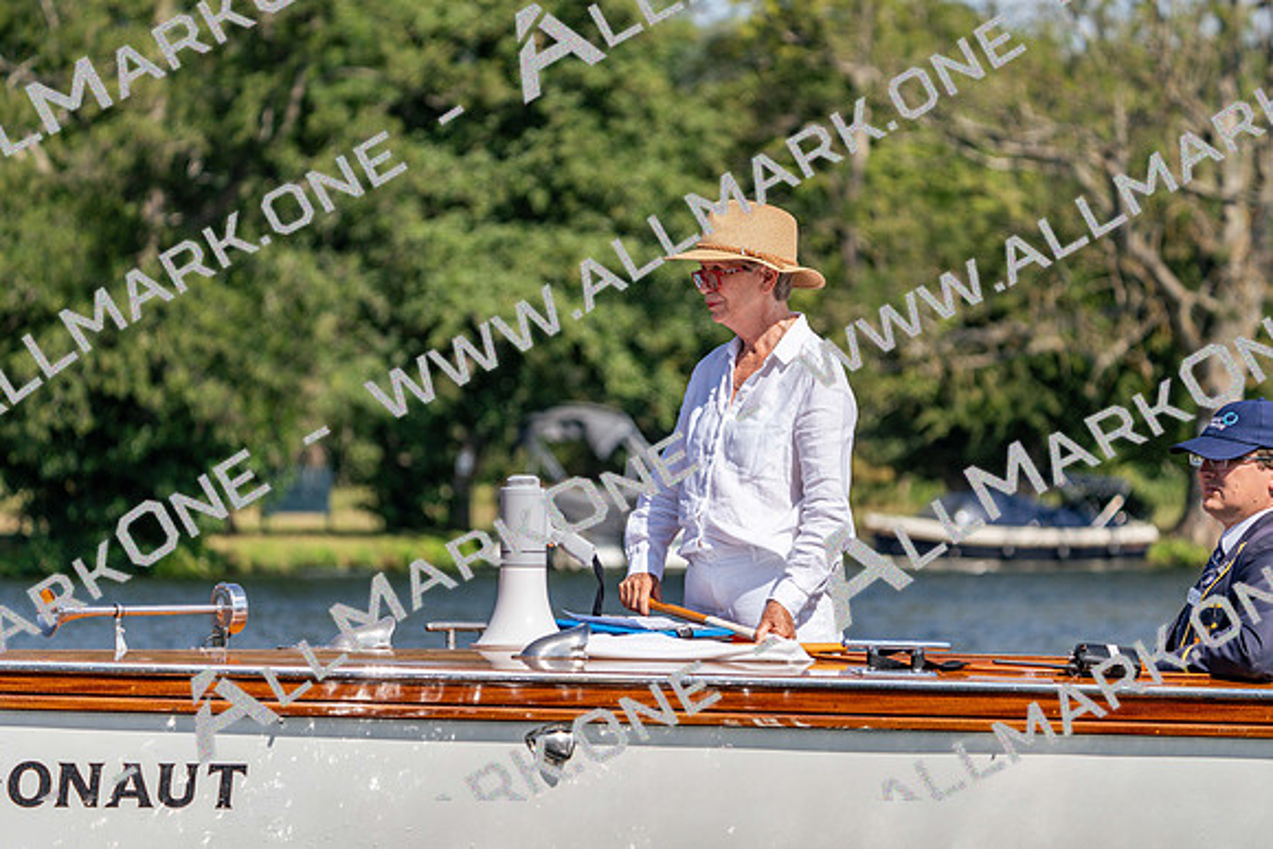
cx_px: 636
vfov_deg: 6.9
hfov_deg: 10.3
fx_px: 7074
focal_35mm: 200
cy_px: 424
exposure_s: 1/2000
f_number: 5.6
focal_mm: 200
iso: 200
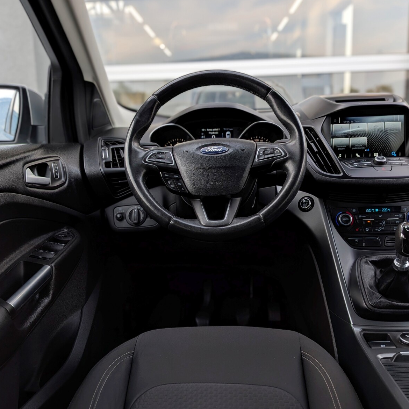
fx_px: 388
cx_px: 200
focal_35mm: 29
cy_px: 206
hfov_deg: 55.6
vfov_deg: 55.6
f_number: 1.7
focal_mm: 4.53
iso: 30
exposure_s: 1/114
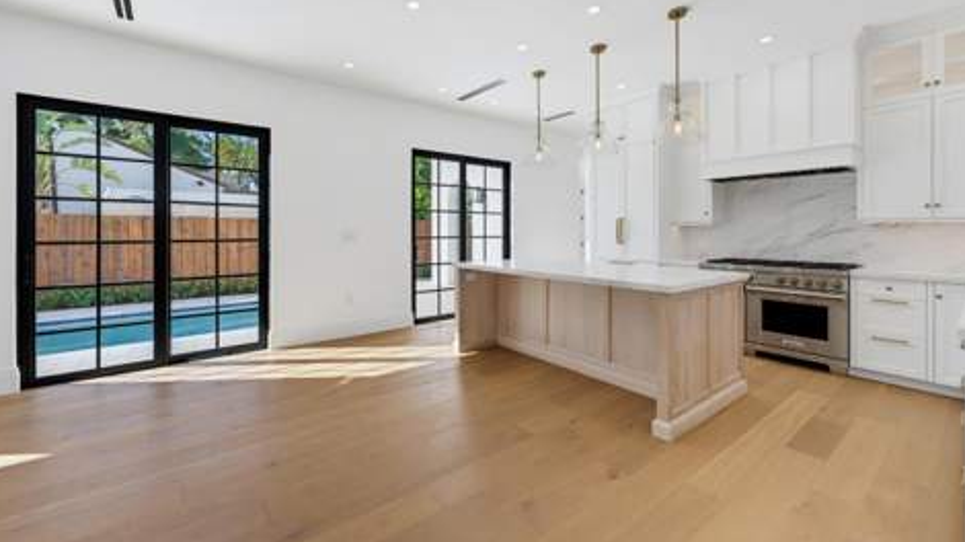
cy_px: 222
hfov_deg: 100.7
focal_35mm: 16
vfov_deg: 67.7
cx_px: 485
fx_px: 400
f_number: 7.1
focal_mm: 14.6
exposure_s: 1/80
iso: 800
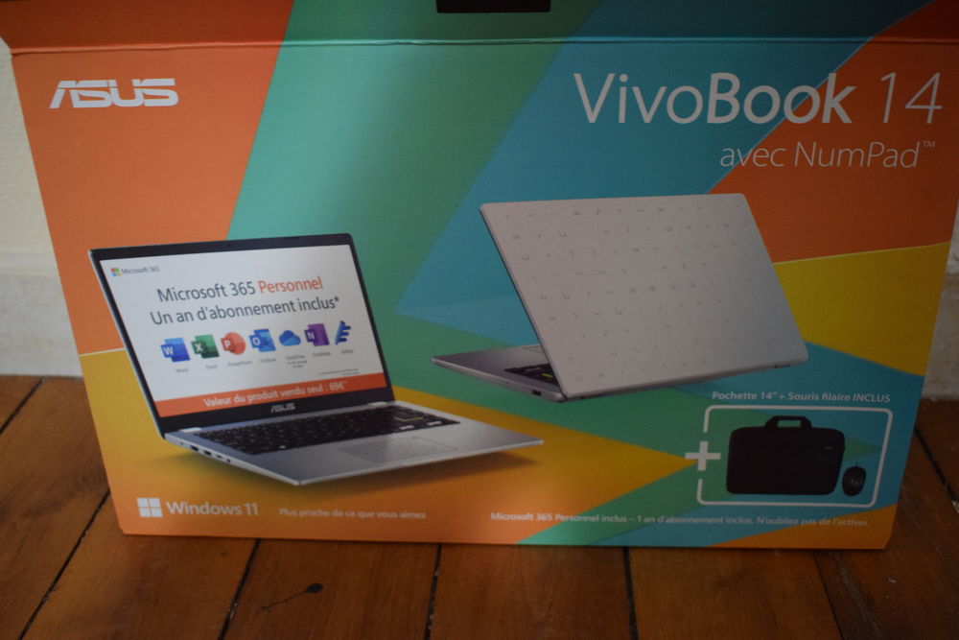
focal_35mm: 38
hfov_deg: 51.3
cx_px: 480
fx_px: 999
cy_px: 320
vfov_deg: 35.5
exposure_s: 1/10
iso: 3200
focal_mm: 25
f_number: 4
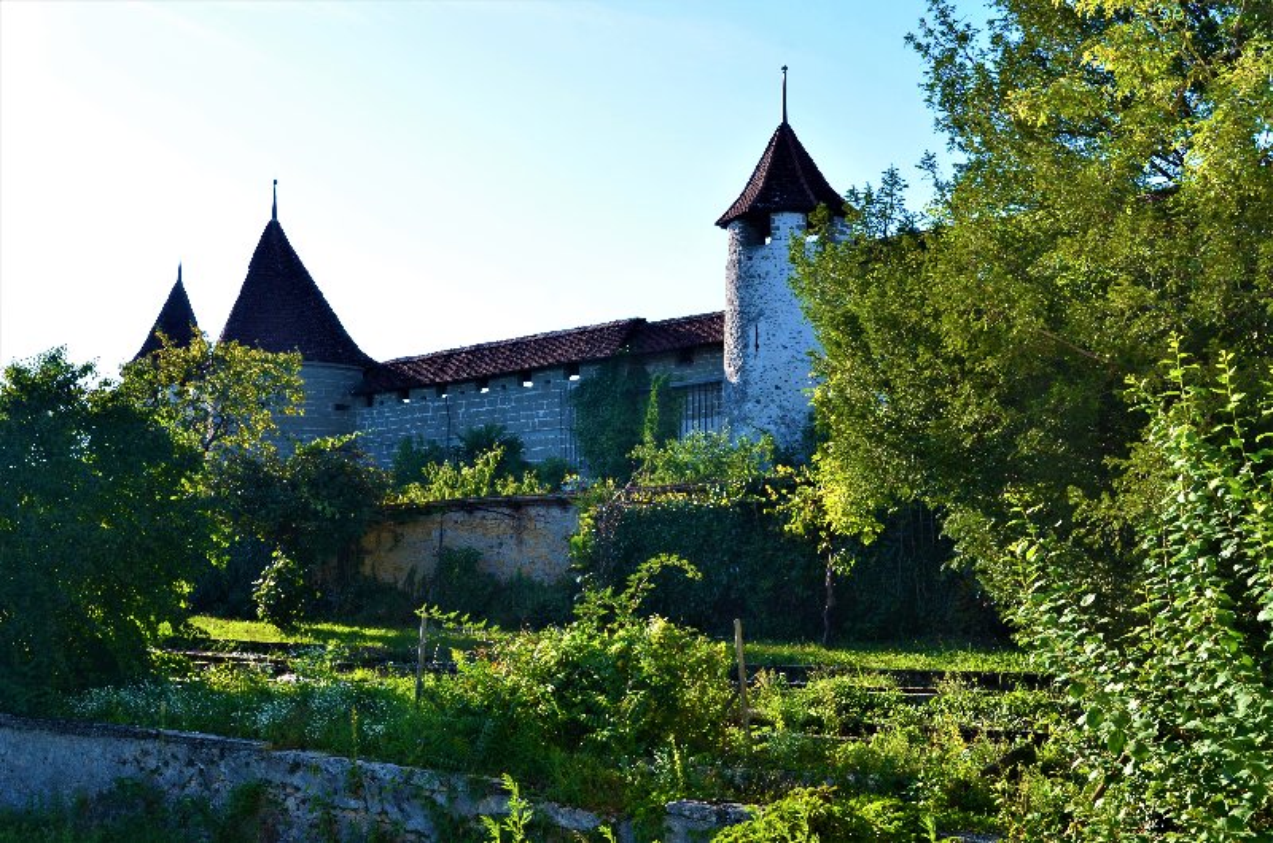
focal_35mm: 38
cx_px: 636
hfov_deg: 51.4
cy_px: 422
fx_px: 1323
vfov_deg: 35.3
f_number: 9
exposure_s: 1/125
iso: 320
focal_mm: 25
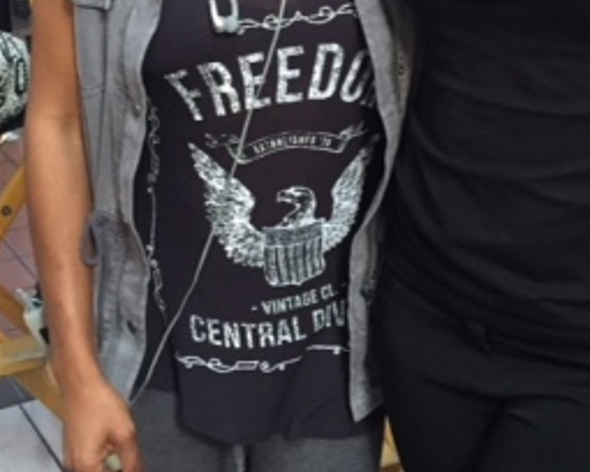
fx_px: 1240
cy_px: 44
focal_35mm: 71
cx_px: 407
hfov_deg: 26.6
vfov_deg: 21.1
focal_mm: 4.15
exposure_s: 1/30
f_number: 2.2
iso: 250
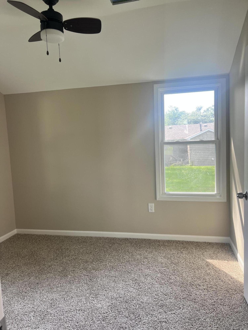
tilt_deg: -5.3
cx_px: 124
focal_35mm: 26
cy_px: 165
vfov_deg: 67.3
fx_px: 248
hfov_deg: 53.1
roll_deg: +3.1
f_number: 1.5
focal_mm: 5.7
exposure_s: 1/162
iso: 50
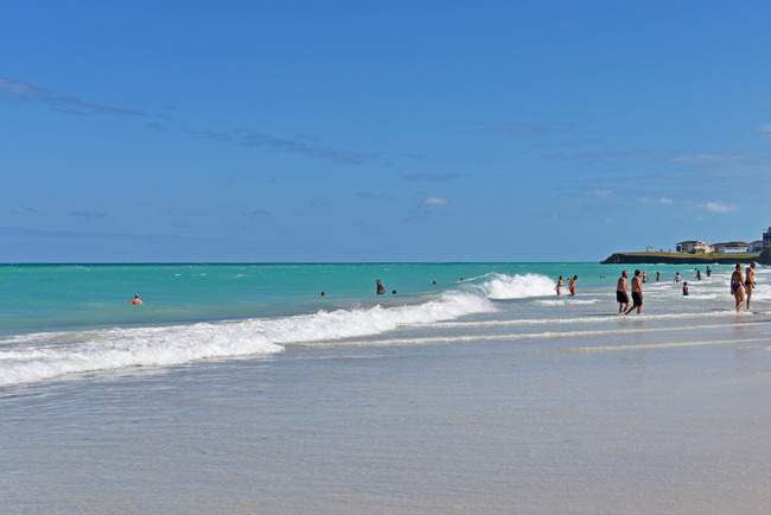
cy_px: 261
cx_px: 446
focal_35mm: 63
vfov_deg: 21.6
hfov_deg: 31.8
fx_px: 1350
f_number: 4
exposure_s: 1/2000
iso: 100
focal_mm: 40
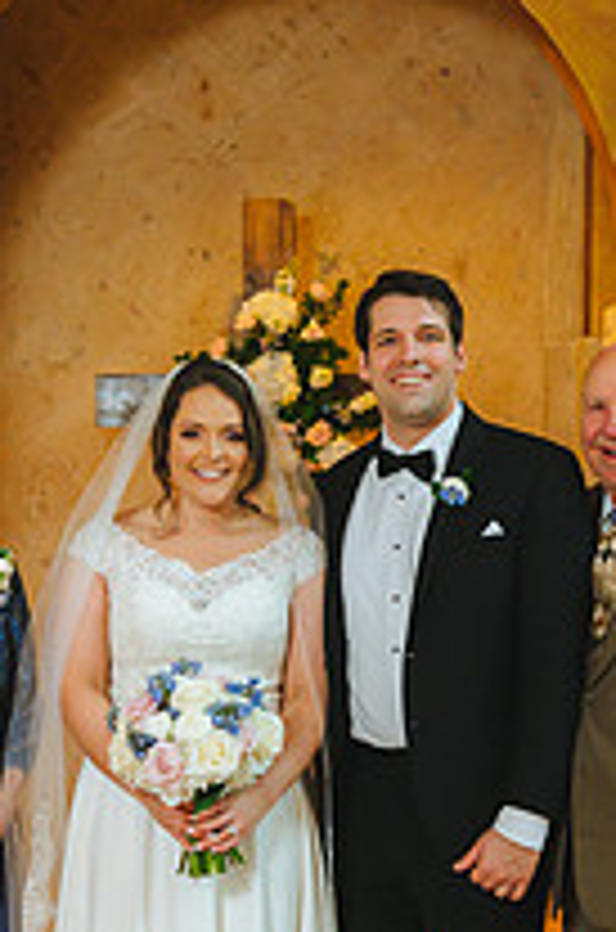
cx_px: 299
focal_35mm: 74
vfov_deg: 27.1
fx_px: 1909
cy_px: 680
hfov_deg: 18.3
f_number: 4
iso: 4000
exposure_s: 1/160
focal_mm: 34
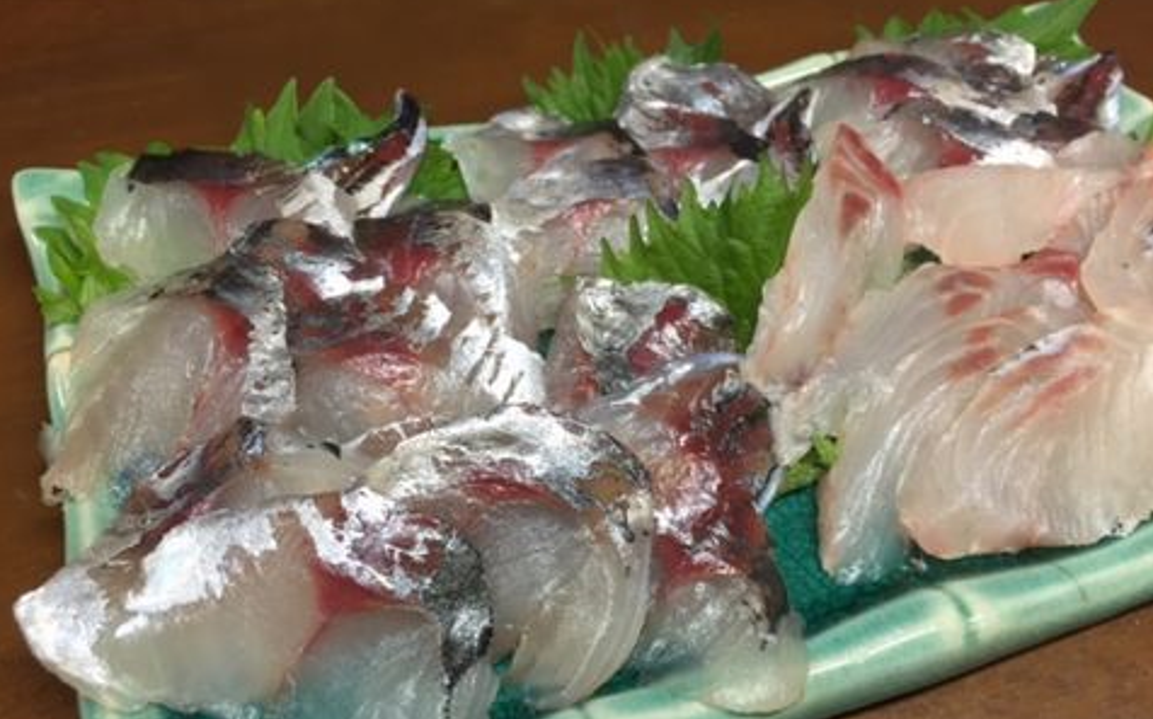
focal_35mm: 31
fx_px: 974
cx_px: 574
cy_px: 402
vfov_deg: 40.5
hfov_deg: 61.3
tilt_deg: -51.2
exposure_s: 1/33
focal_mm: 4.15
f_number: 2.2
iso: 125
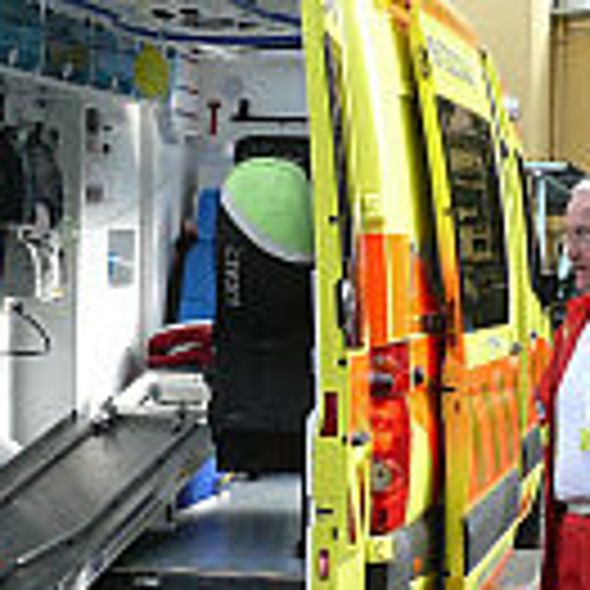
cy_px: 473
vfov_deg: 16.3
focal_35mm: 106
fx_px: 2044
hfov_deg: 16.4
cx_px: 419
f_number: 4
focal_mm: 7.4
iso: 100
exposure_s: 1/200
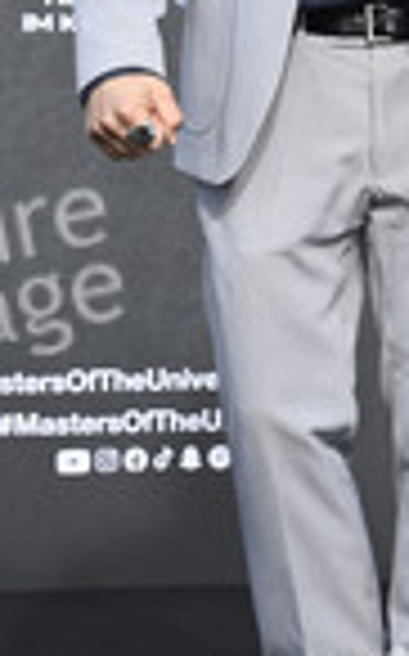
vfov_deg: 7.6
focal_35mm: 274
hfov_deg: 4.8
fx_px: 4896
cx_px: 382
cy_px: 72
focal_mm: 98
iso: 250
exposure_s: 1/250
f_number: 6.3
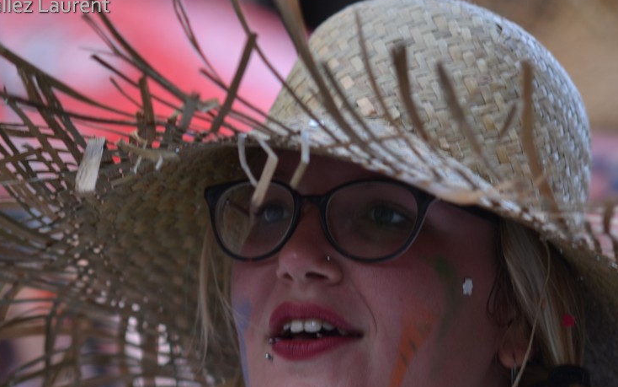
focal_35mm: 209
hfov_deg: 10.0
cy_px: 275
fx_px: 3521
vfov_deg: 6.3
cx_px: 392
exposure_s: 1/200
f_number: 2.8
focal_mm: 98
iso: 100
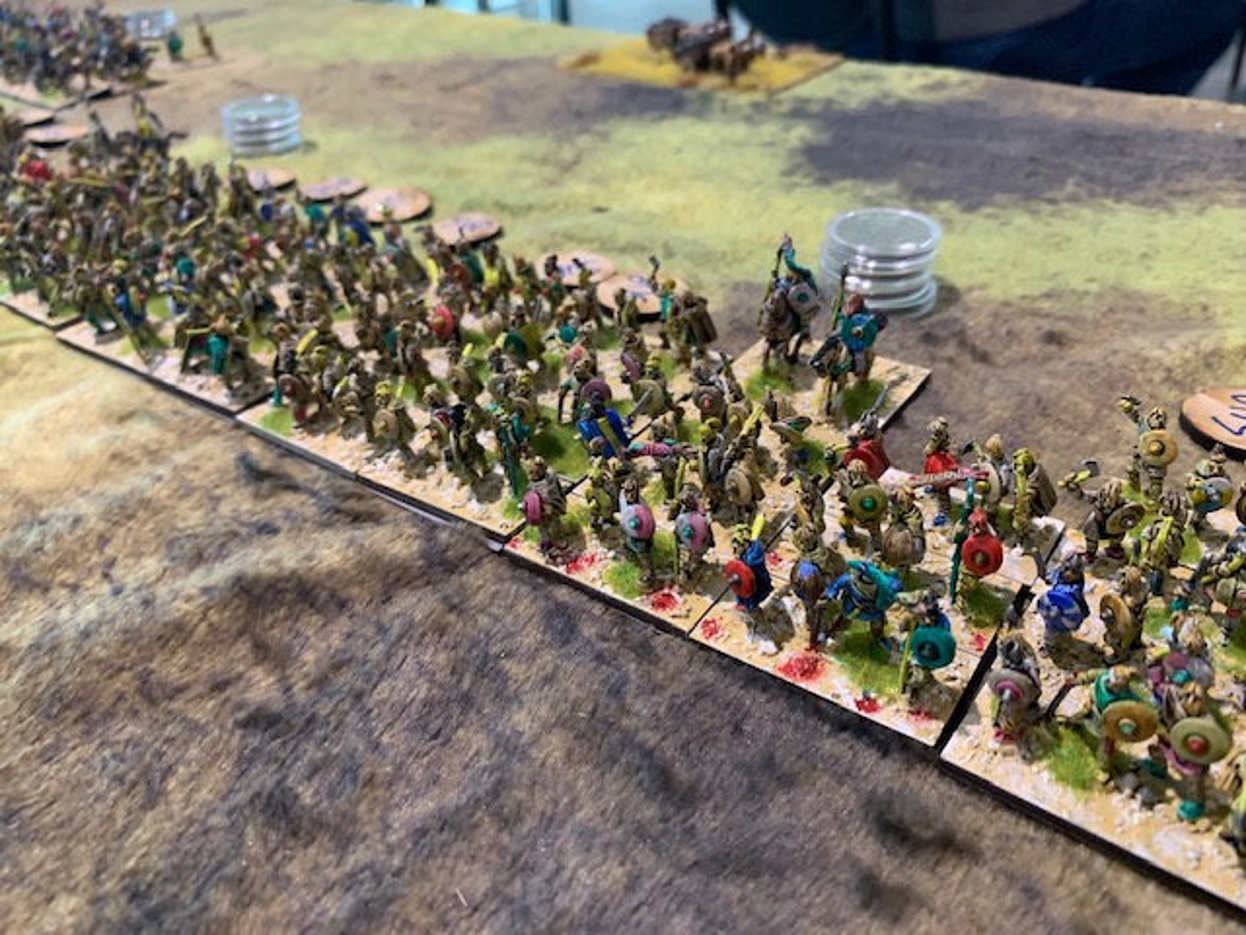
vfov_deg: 53.1
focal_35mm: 26
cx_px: 623
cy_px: 468
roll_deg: +0.3
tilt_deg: -35.5
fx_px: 936
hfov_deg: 67.3
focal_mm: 4.25
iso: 320
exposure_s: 1/50
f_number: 1.8
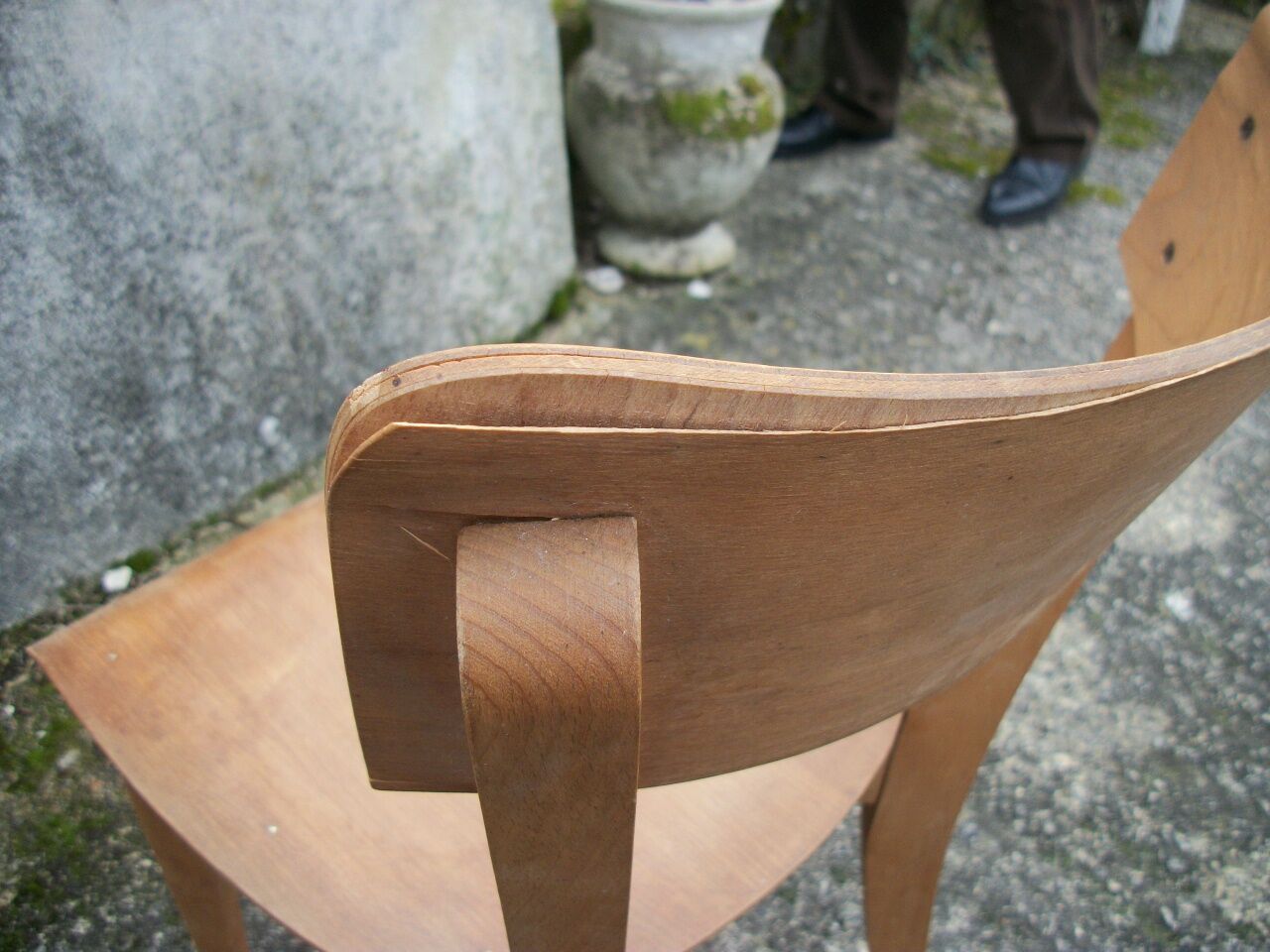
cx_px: 635
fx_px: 1174
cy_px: 476
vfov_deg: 44.2
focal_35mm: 32
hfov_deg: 56.8
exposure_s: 1/80
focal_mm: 5.7
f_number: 2.9
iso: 80
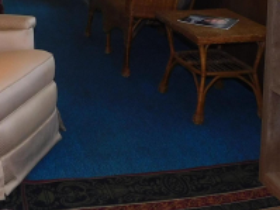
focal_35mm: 77
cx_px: 133
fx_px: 622
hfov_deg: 25.3
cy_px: -73
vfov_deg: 17.7
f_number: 3
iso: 125
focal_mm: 4
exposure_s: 1/40
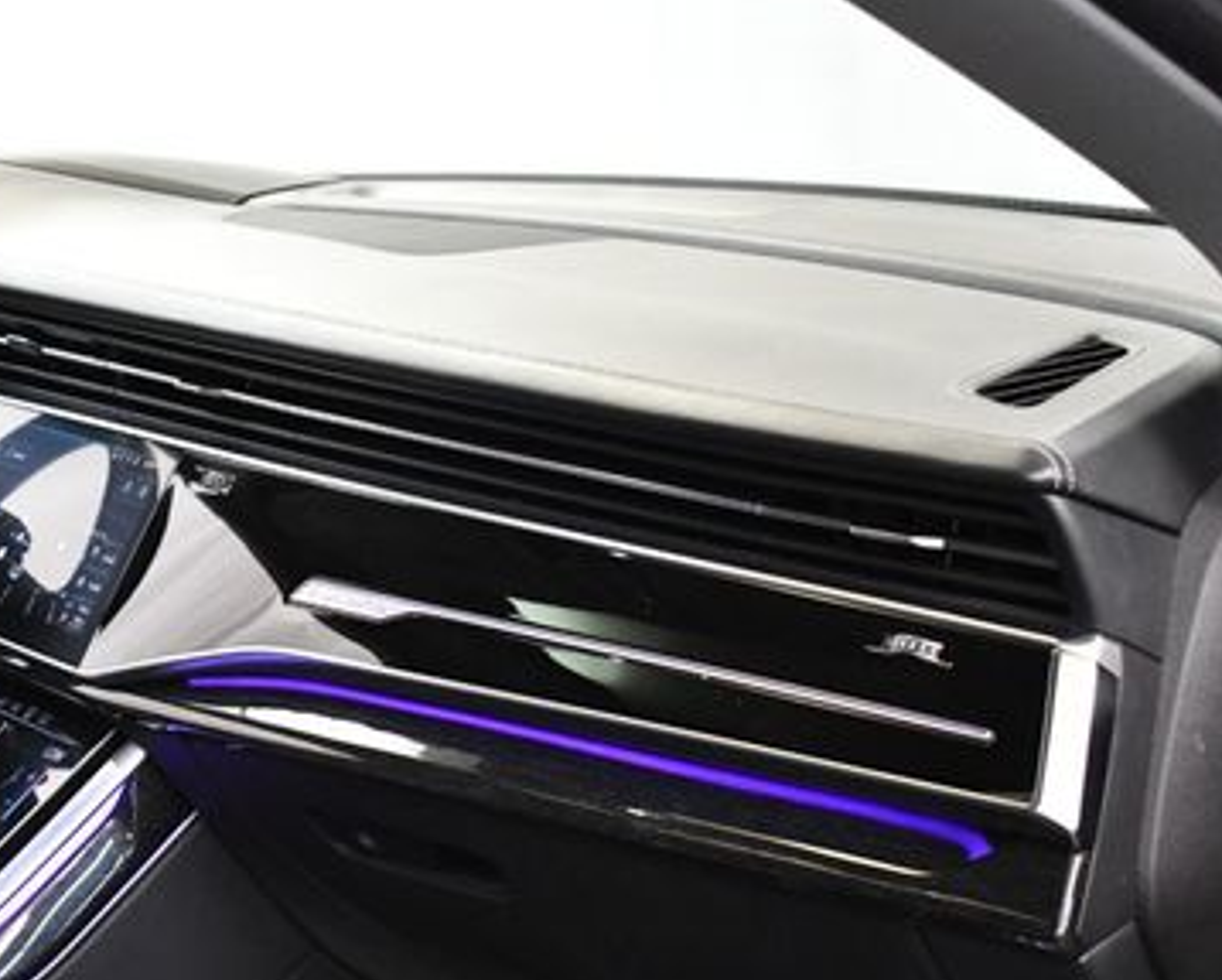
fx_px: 2425
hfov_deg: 27.6
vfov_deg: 22.8
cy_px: 642
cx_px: 222
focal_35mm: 67
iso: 3200
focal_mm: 27
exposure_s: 1/80
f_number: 4
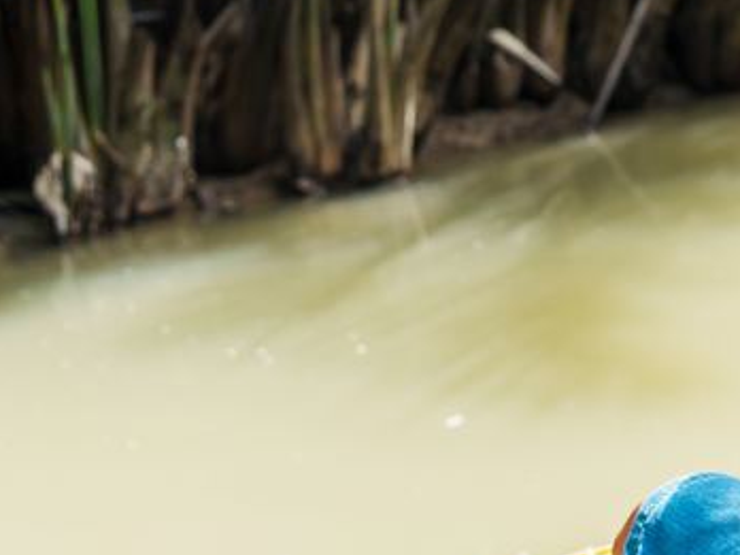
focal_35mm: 68
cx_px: 1016
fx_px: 1454
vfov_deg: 21.2
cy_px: 56
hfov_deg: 24.2
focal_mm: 24
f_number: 2.8
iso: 100
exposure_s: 1/1000
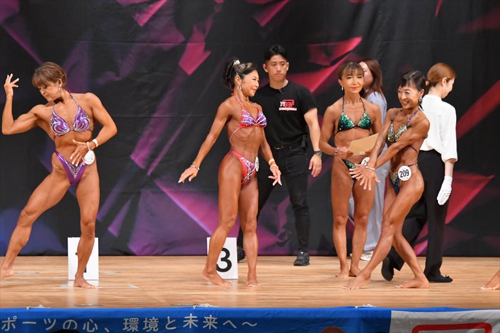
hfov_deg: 9.2
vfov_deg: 6.1
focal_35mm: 225
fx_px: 3124
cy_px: 166
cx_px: 250
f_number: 5.6
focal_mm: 150
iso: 6400
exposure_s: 1/400
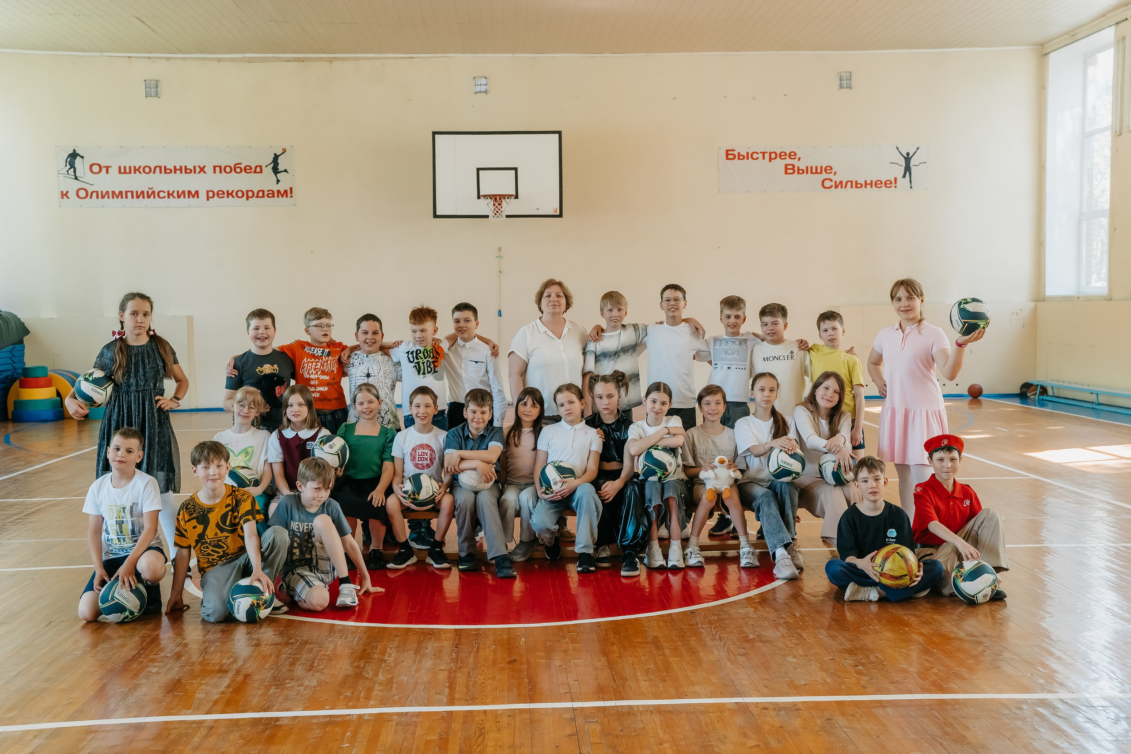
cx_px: 566
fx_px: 1319
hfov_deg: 46.4
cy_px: 377
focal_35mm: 42
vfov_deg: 31.9
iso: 1600
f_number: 5
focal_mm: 42
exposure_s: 1/160
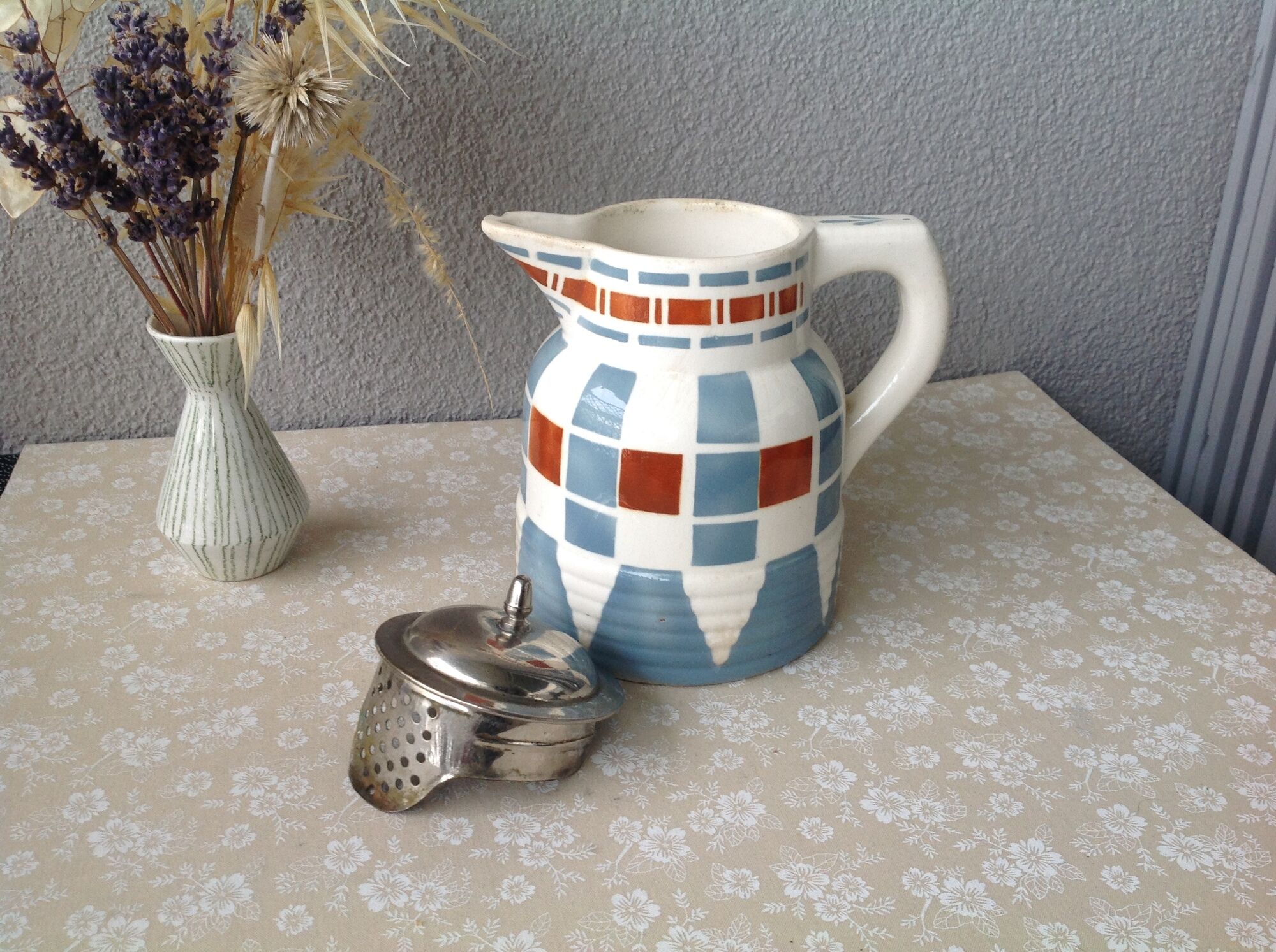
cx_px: 638
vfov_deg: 40.6
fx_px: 1288
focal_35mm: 35
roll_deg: -3.2
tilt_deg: -25.0
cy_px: 476
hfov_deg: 52.7
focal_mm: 4.28
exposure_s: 1/60
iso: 80
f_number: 2.4
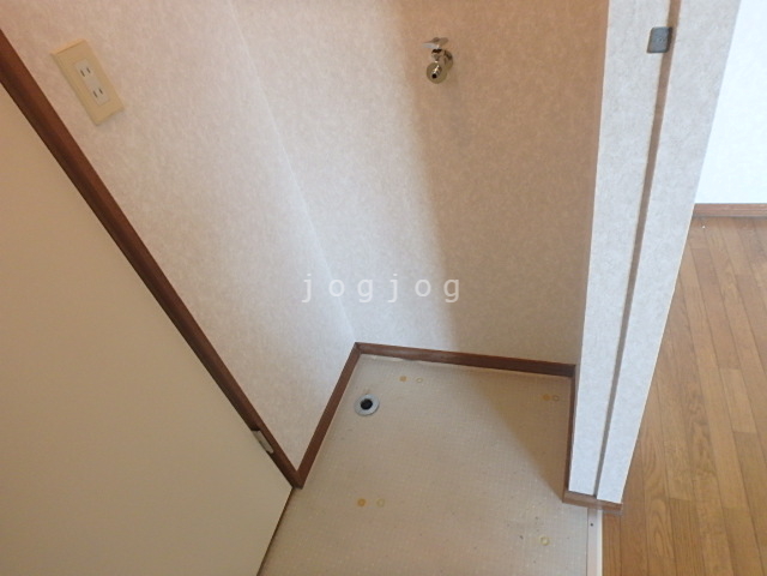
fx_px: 465
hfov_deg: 79.0
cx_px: 384
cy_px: 288
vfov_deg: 63.4
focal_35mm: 21
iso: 320
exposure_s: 1/30
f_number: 3.5
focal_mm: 3.7
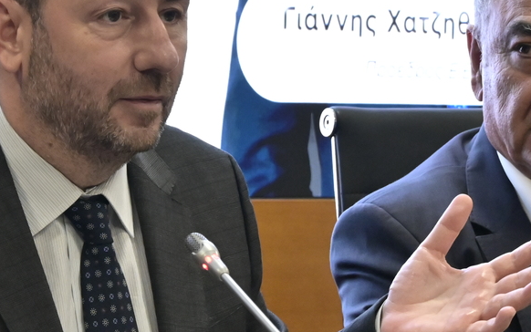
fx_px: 3590
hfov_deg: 8.4
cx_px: 137
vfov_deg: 5.3
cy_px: 178
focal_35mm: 248
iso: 5000
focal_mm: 79
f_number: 8
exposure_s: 1/125
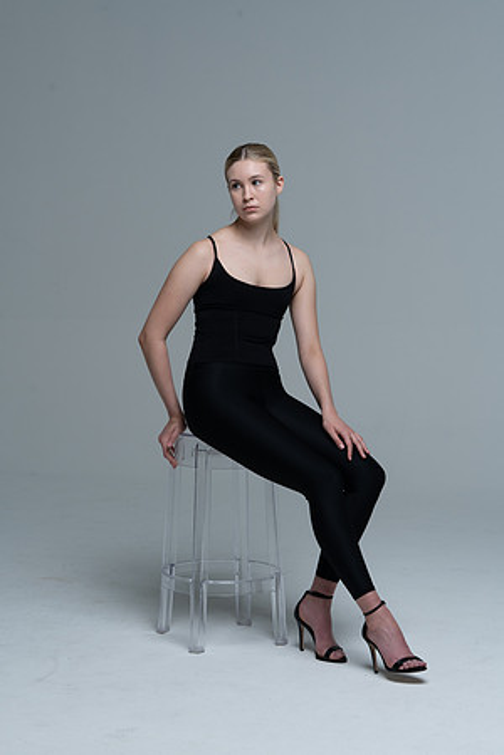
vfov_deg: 27.3
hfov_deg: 18.4
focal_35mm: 74
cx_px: 252
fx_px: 1554
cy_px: 378
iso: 320
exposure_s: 1/160
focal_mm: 74
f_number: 9
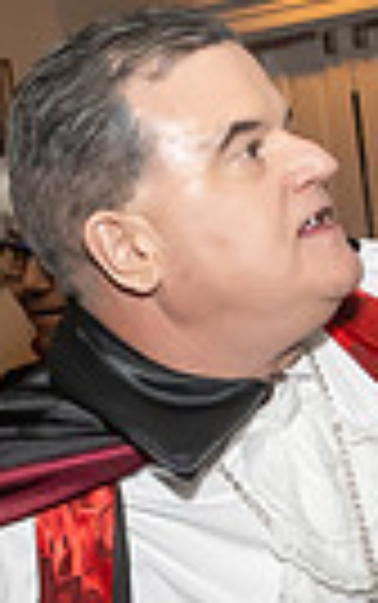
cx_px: 416
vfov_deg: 14.1
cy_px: 688
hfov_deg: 9.0
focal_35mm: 145
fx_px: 2385
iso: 640
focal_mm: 17
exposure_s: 1/250
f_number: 7.1
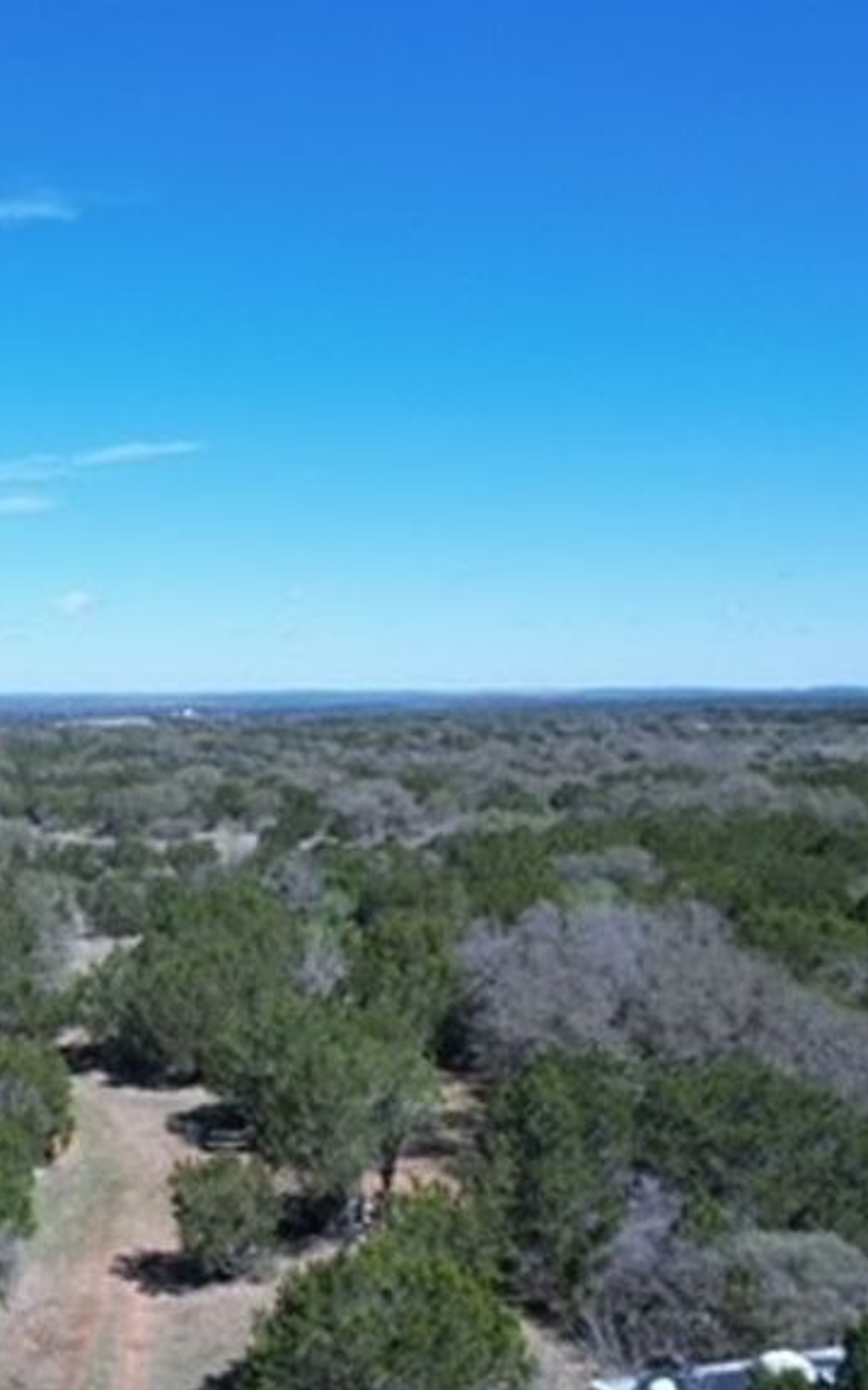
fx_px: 1515
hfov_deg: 29.5
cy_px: 693
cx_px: -34
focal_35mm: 40
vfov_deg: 49.3
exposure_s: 1/1500
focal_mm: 8.38
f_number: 2.8
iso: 100
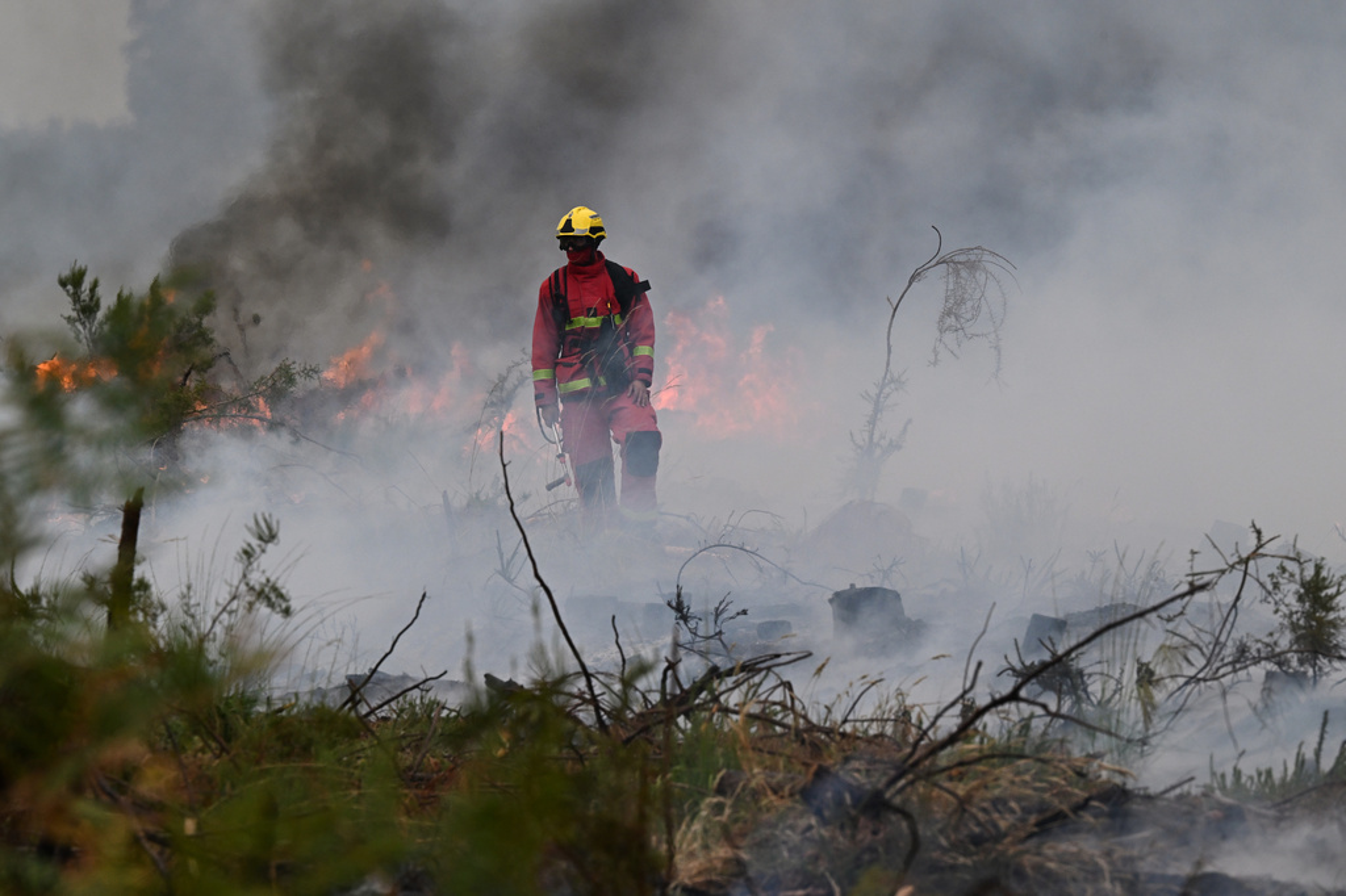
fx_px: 14950
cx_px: 673
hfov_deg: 5.2
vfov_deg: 3.4
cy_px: 448
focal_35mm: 400
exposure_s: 1/1250
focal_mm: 400
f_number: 13
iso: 1250
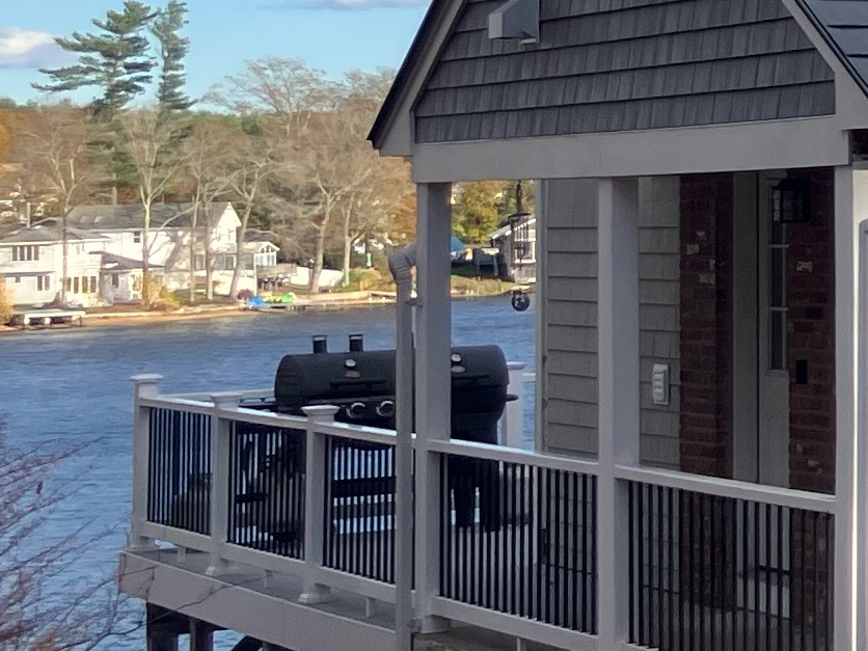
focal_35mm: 135
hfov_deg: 12.0
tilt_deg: +4.2
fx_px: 3385
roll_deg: +1.4
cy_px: 10
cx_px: 2024
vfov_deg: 10.9
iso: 32
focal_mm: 3.99
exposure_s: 1/1567
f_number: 1.8
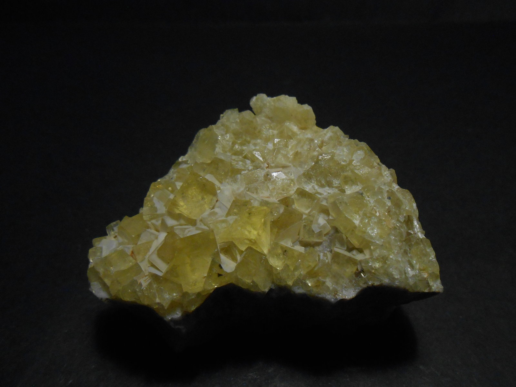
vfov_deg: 53.1
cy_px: 194
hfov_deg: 67.3
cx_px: 258
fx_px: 388
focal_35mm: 26
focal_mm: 4.6
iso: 400
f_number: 3.5
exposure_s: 1/30
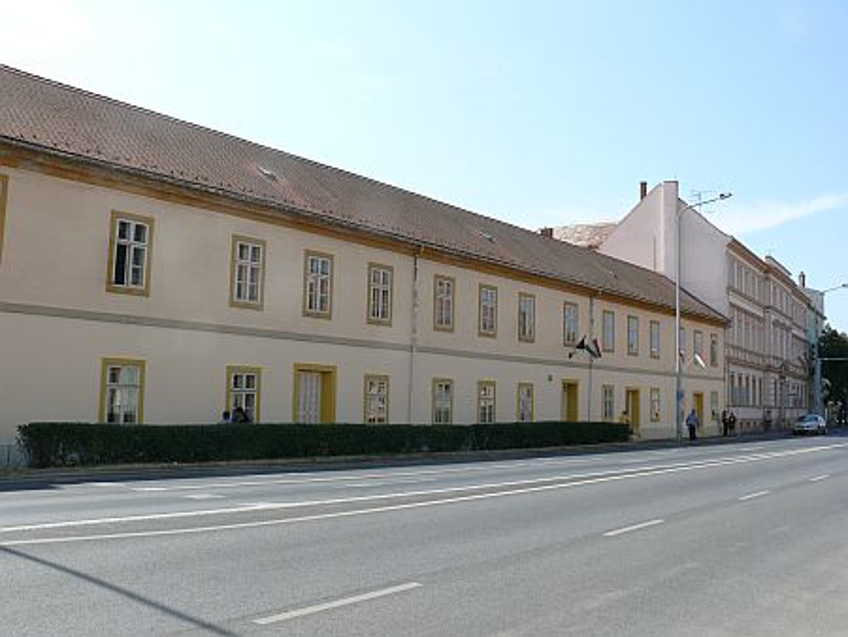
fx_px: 858
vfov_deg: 40.7
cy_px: 318
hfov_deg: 52.6
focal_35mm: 35
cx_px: 424
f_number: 5.6
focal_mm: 7.4
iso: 100
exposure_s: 1/320
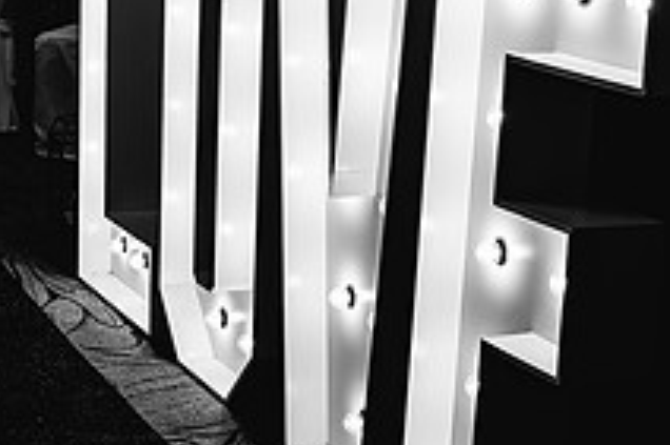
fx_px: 1804
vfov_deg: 14.0
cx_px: 139
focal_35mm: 97
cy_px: 90
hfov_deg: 20.8
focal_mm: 35
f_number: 2.8
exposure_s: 1/500
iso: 800
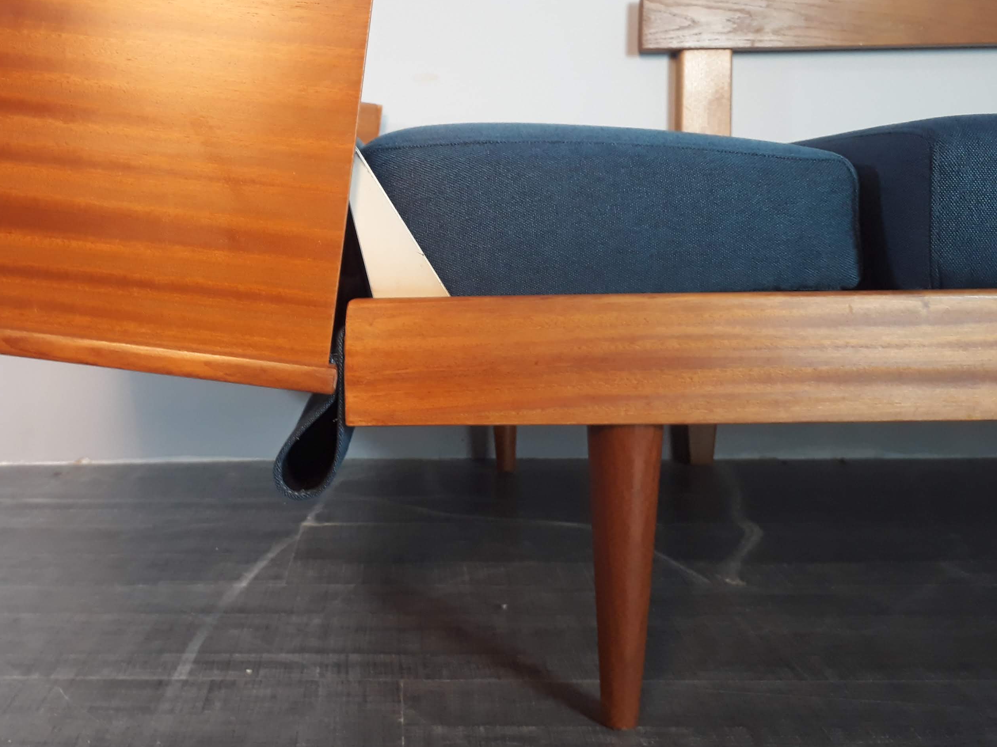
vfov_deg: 40.6
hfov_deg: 51.9
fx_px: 1008
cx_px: 358
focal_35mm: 35
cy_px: 317
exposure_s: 1/20
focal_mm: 3.6
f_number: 1.9
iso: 160
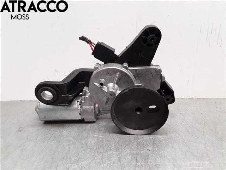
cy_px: 85
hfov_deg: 63.4
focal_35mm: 28
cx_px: 113
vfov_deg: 49.7
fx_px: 183
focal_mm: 2.91
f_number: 1.9
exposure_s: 1/100
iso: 100
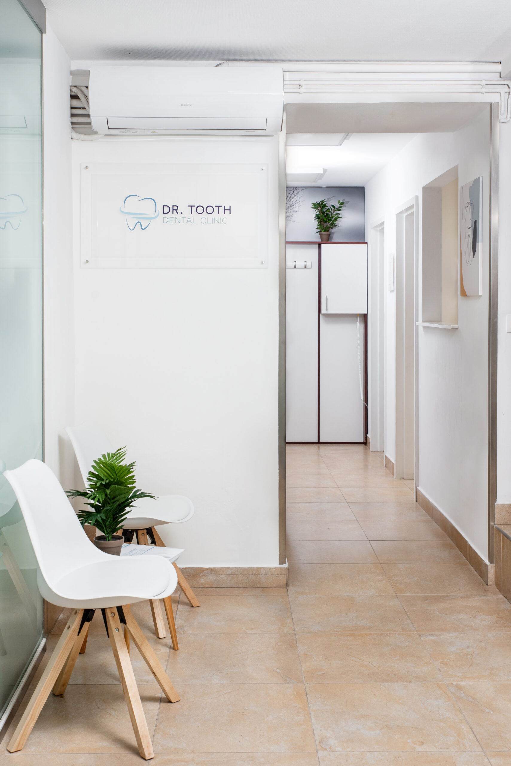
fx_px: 893
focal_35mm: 42
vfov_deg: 46.4
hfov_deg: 31.9
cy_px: 383
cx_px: 256
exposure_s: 1/125
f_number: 9
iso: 400
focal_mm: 42
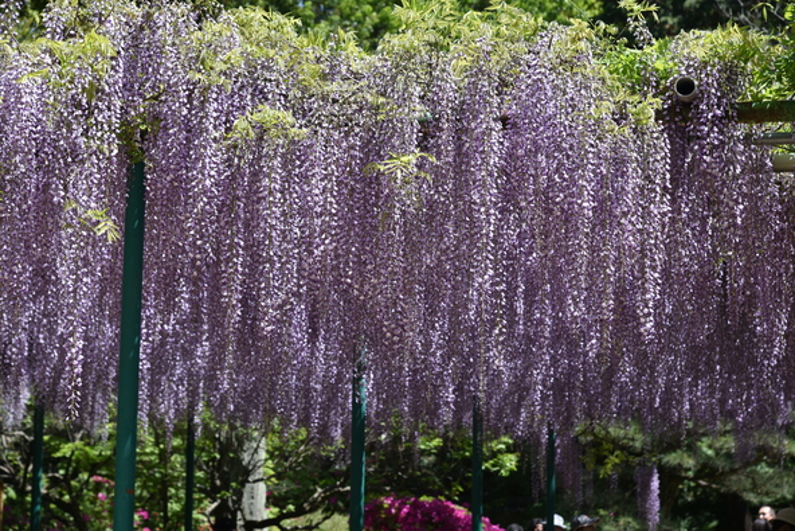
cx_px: 398
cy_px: 266
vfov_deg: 16.1
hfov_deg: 23.9
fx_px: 1877
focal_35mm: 85
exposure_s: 1/125
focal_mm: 85
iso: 64
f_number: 5.6
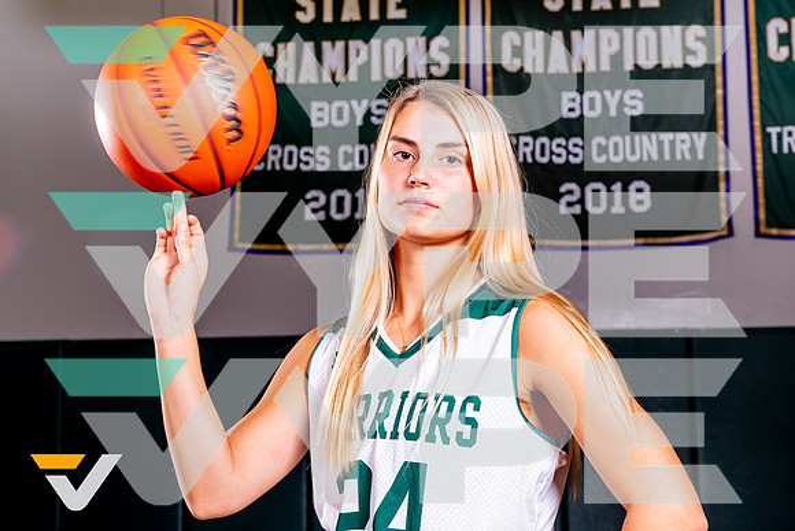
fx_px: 1423
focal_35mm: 64
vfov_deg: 21.1
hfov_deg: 31.2
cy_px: 258
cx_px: 387
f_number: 8
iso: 200
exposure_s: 1/100
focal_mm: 58
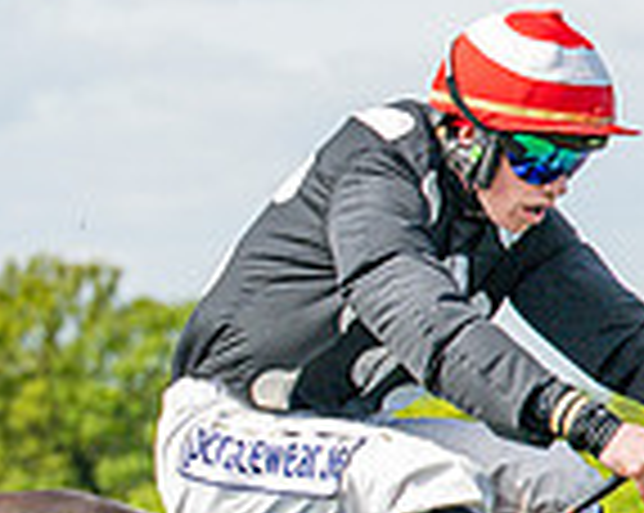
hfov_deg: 4.1
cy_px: 1006
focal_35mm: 469
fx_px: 8927
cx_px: -82
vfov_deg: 3.3
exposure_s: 1/2500
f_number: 4
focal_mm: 70
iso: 400
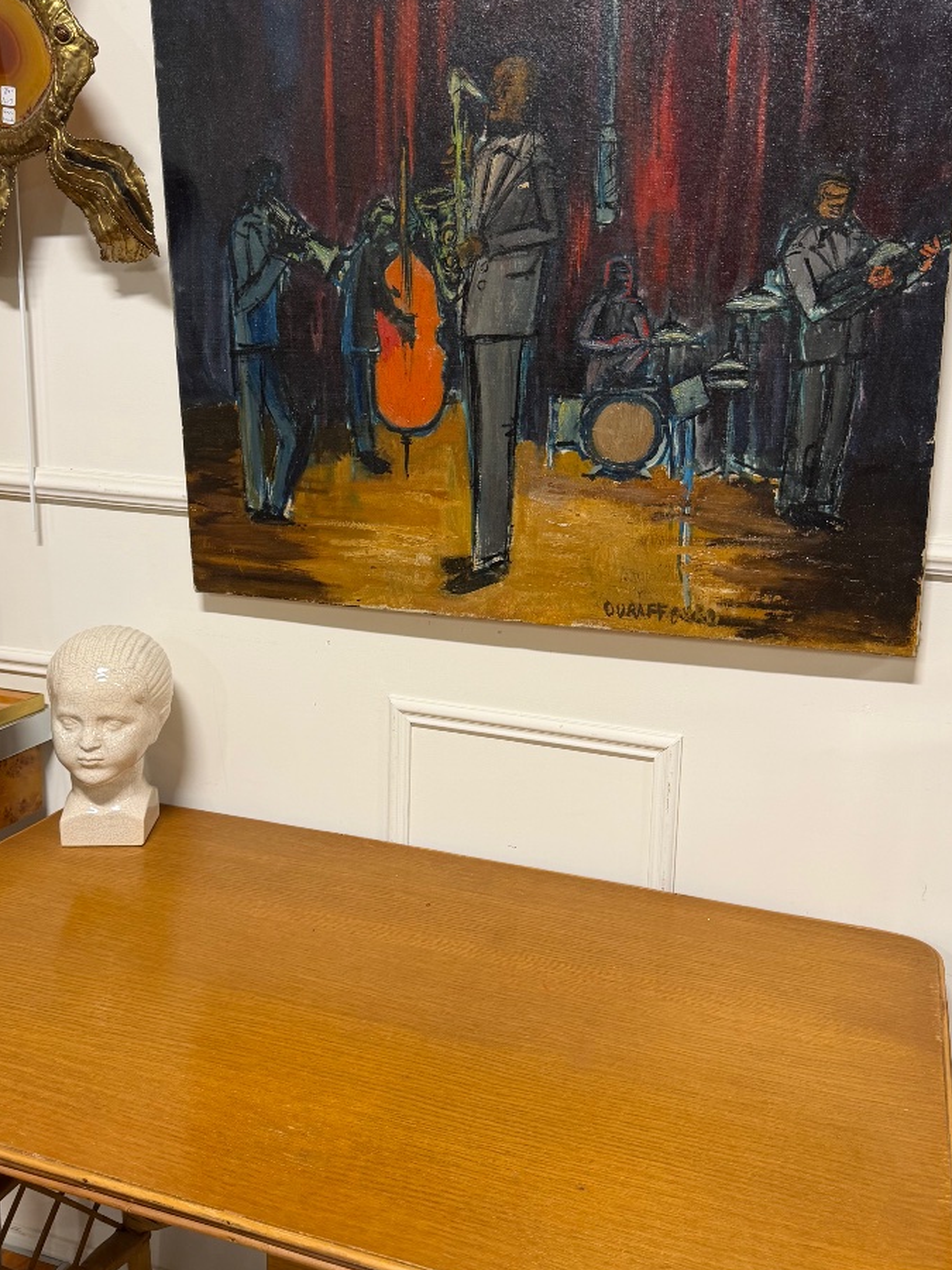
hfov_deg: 44.2
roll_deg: -2.2
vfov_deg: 56.8
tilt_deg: -12.4
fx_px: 1173
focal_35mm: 32
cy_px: 591
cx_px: 463
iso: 160
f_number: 1.78
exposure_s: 1/50
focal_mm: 6.76
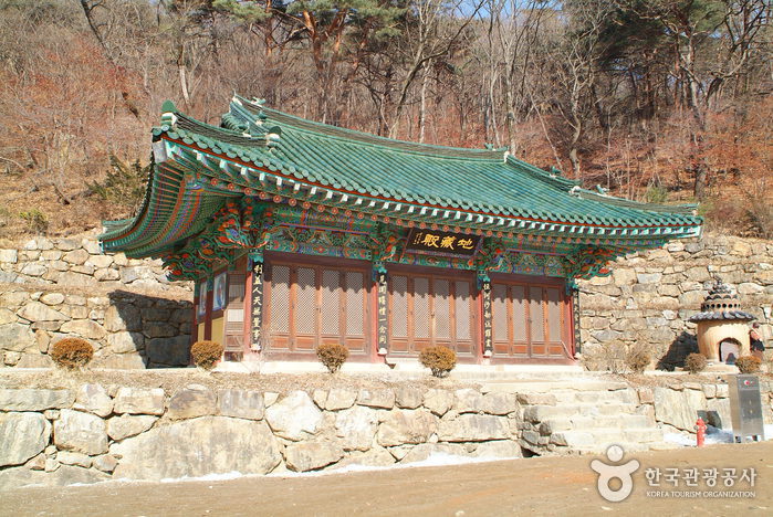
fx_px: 645
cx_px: 386
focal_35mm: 30
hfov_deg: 61.9
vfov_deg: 43.7
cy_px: 258
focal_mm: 20
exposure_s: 1/125
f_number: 5.6
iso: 100
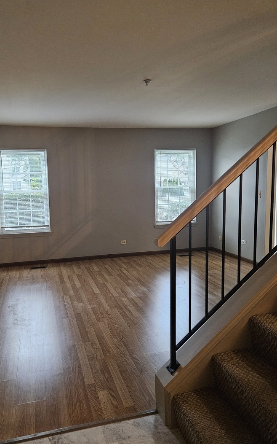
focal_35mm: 25
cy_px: 218
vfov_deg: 72.5
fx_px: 302
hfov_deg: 49.0
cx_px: 110
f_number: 1.8
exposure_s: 1/120
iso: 1000
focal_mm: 5.4
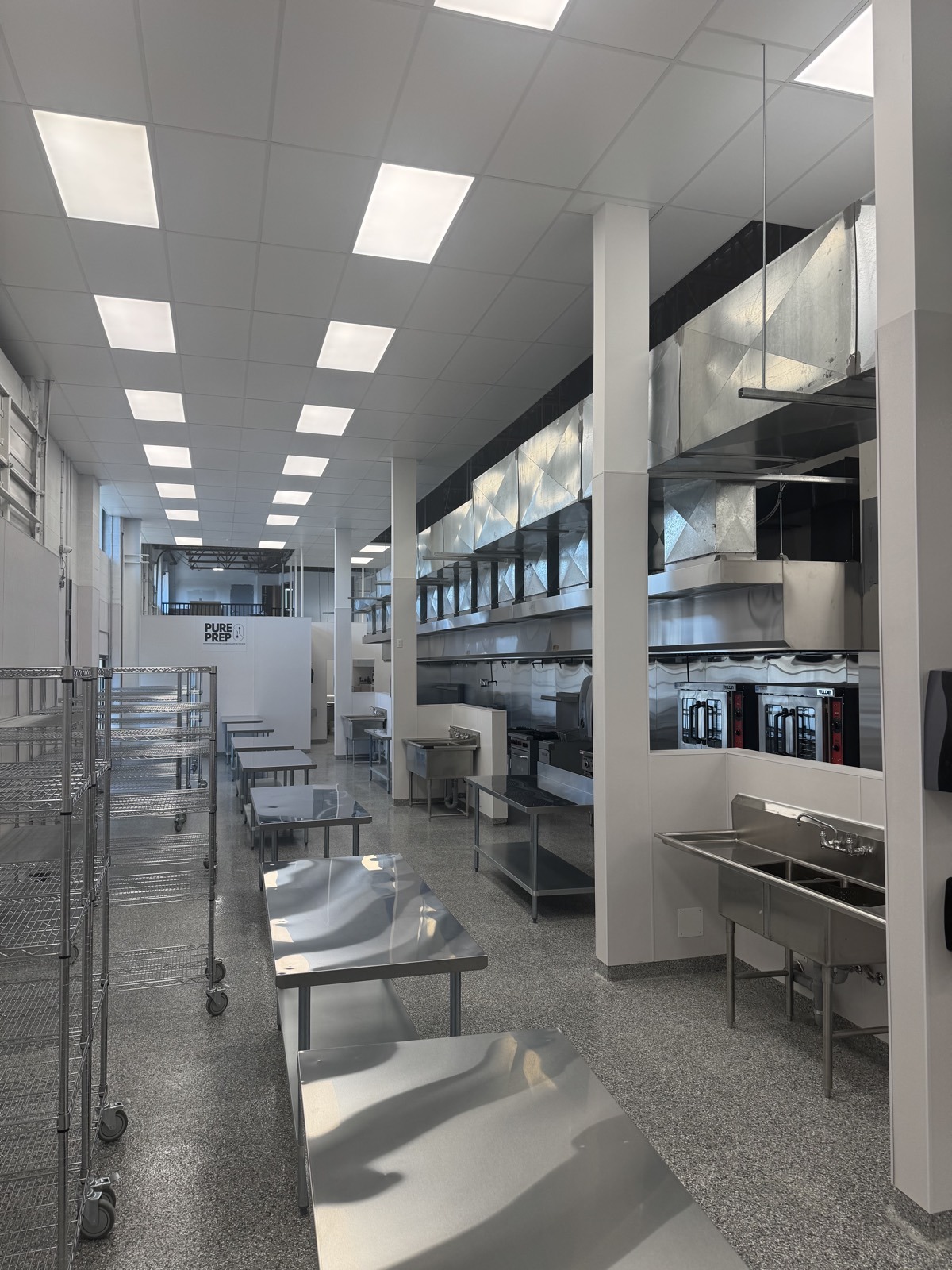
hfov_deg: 56.8
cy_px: 635
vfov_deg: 71.6
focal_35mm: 24
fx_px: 880
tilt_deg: +2.3
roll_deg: +1.0
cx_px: 476
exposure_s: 1/170
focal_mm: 6.76
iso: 80
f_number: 1.78
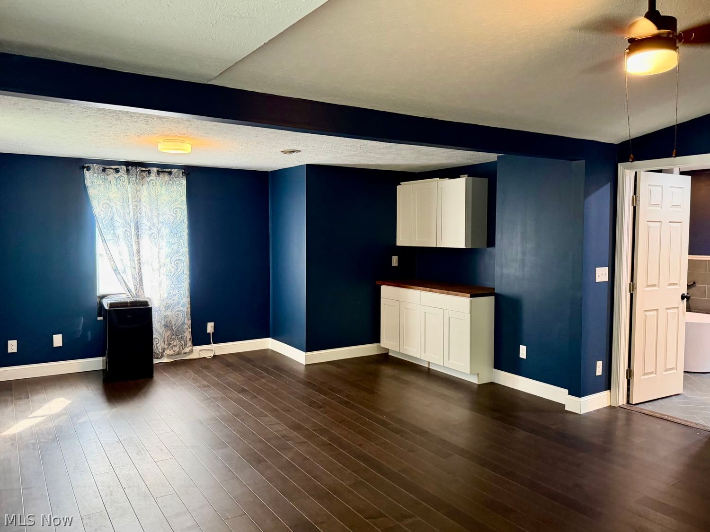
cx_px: 355
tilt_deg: -2.1
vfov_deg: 56.8
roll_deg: -2.1
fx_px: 492
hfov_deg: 71.6
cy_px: 266
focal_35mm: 24
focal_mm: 6.76
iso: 320
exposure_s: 1/60
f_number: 1.78
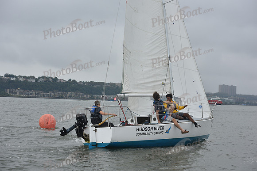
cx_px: 128
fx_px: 500
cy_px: 86
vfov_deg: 19.5
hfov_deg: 28.8
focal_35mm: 70
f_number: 6.3
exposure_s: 1/800
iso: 400
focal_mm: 70
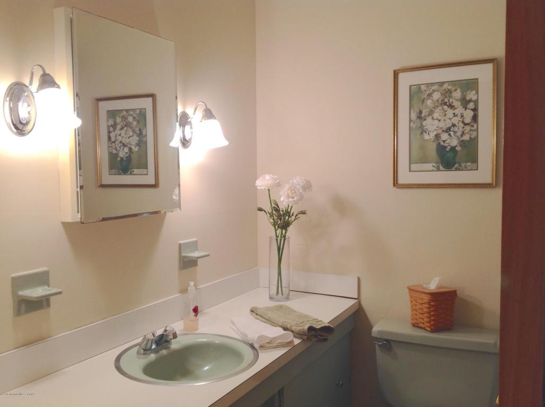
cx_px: 272
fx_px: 550
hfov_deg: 52.7
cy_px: 204
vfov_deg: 40.6
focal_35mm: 35
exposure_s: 1/24
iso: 50
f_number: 2.4
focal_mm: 4.28
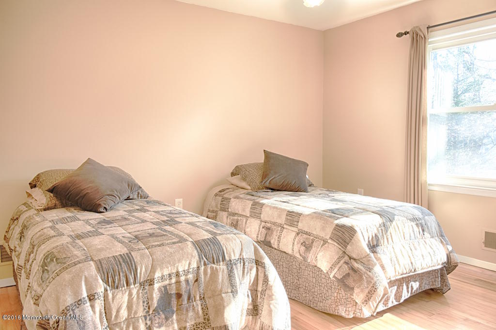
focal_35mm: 27
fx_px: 372
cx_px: 248
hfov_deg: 67.4
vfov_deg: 47.9
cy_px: 165
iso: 640
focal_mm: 18
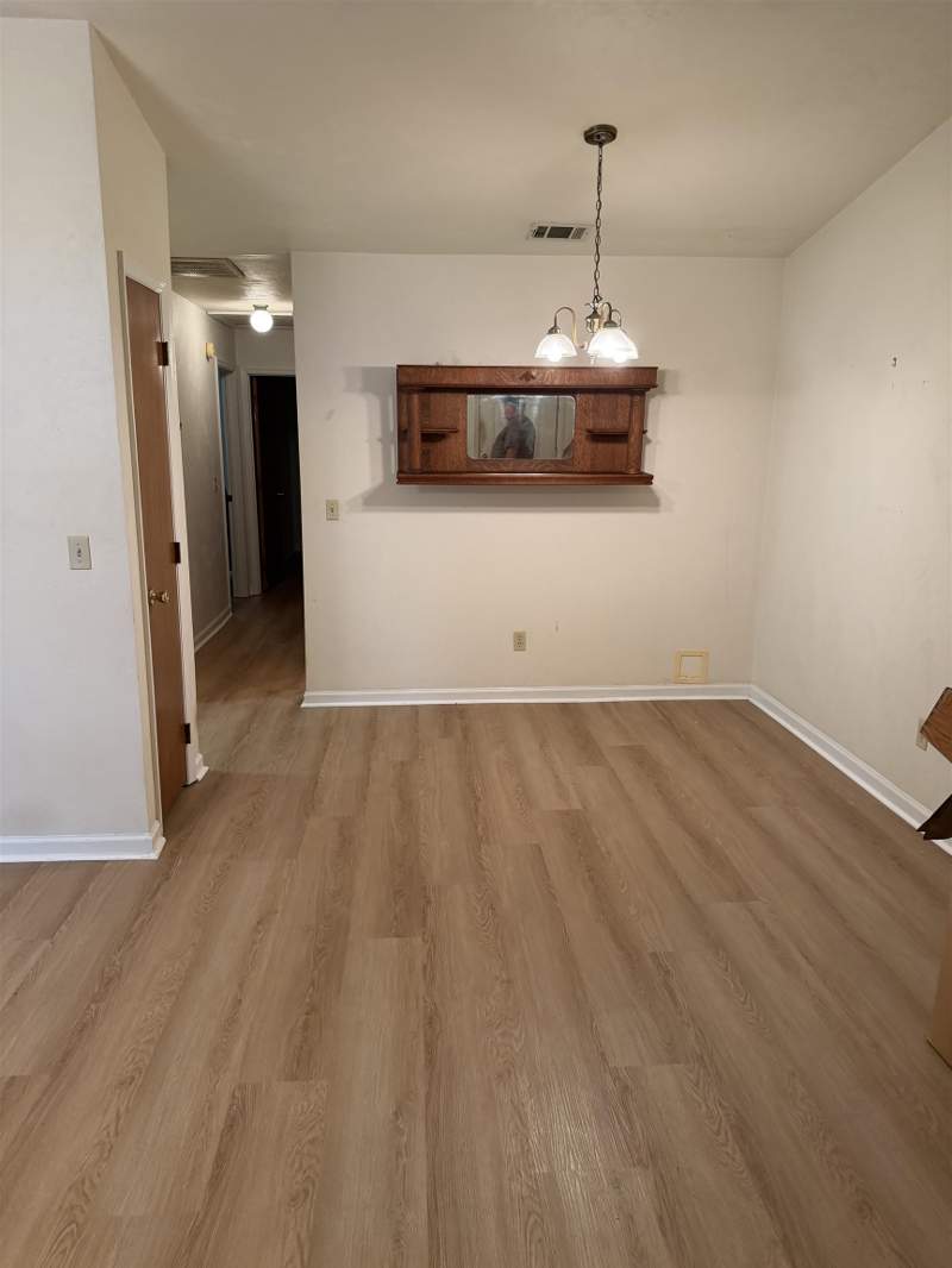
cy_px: 634
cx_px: 476
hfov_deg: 56.8
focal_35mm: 24
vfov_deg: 71.6
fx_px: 880
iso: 250
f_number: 1.78
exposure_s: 1/60
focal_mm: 6.76
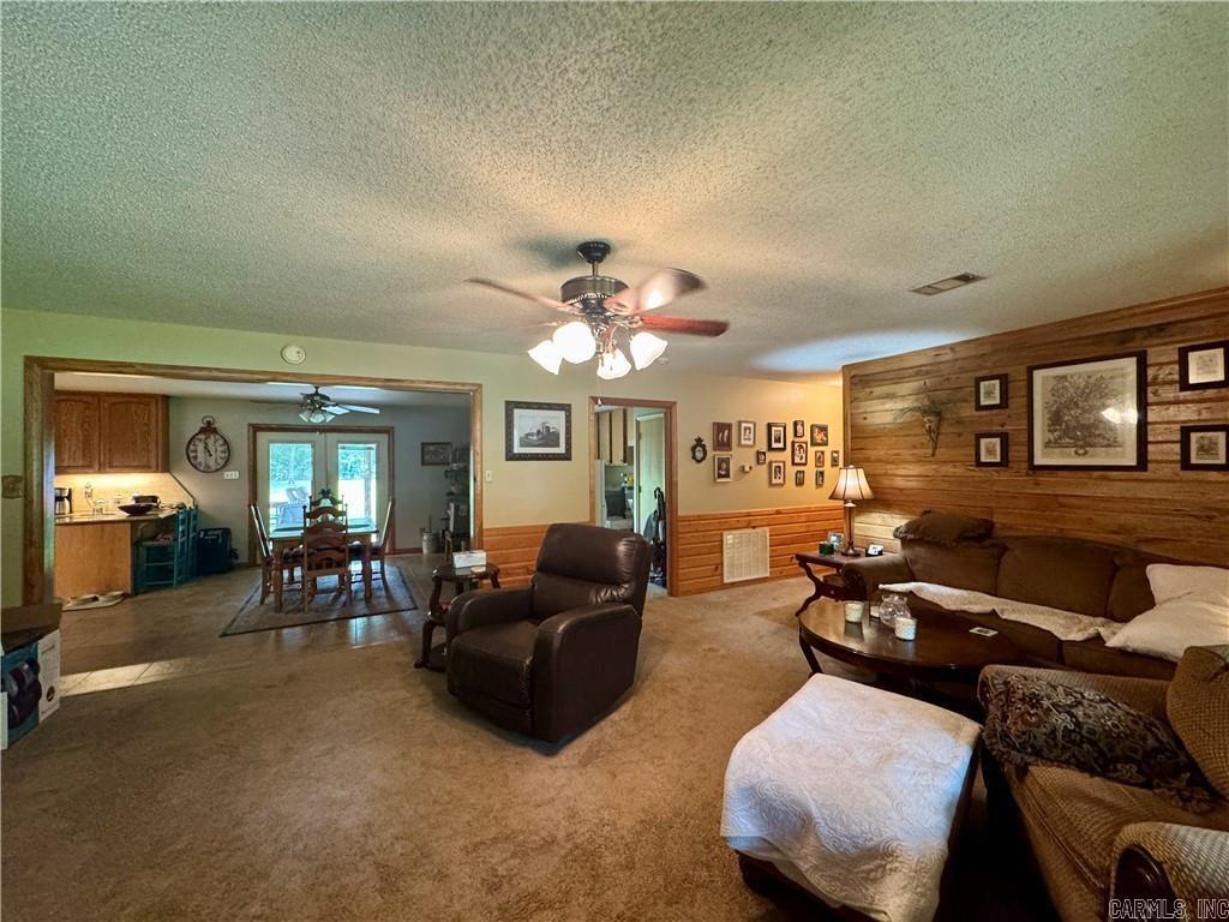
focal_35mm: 14
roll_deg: +0.4
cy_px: 461
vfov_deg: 85.7
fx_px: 497
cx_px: 614
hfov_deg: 102.1
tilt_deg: +1.3
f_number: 2.2
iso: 640
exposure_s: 1/60
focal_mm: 2.22
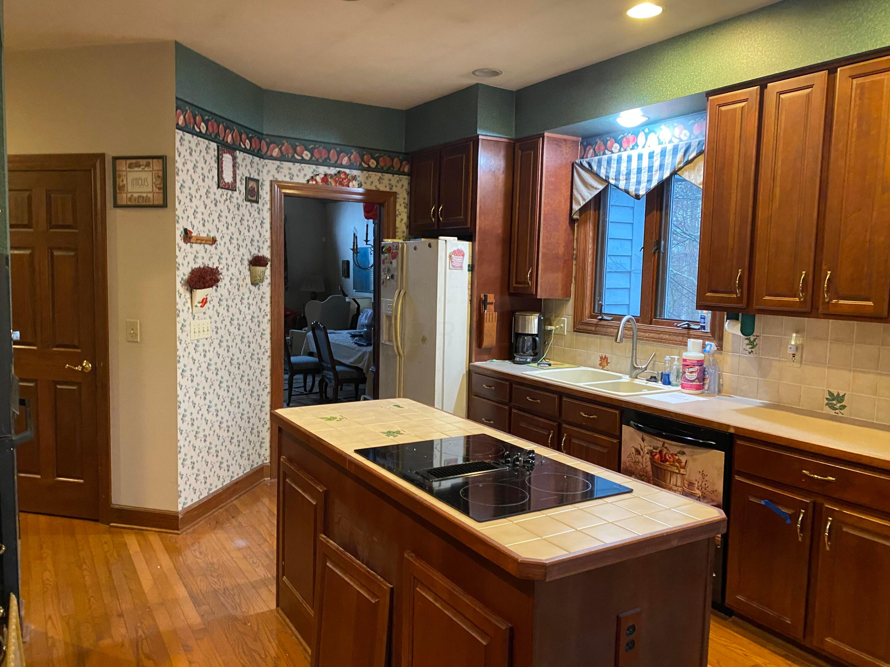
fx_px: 668
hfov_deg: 67.3
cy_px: 334
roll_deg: -1.2
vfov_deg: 53.1
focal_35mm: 26
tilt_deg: -6.2
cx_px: 445
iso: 400
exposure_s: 1/40
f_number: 1.8
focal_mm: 4.25
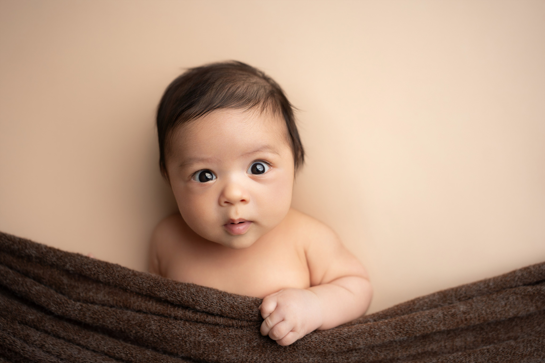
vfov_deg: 37.9
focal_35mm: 35
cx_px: 272
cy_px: 182
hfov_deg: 54.4
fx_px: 530
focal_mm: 35
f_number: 2.5
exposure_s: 1/160
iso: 100
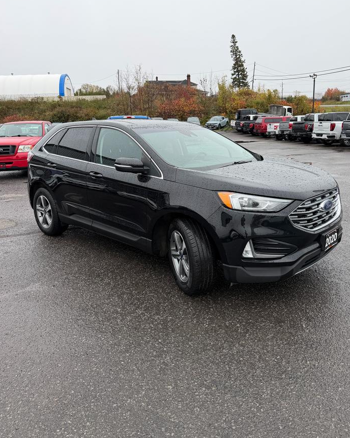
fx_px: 337
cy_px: 203
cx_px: 180
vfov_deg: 65.9
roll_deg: +1.6
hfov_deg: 54.9
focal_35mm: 26
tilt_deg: -11.1
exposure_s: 1/765
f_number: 1.78
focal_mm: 6.76
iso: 80
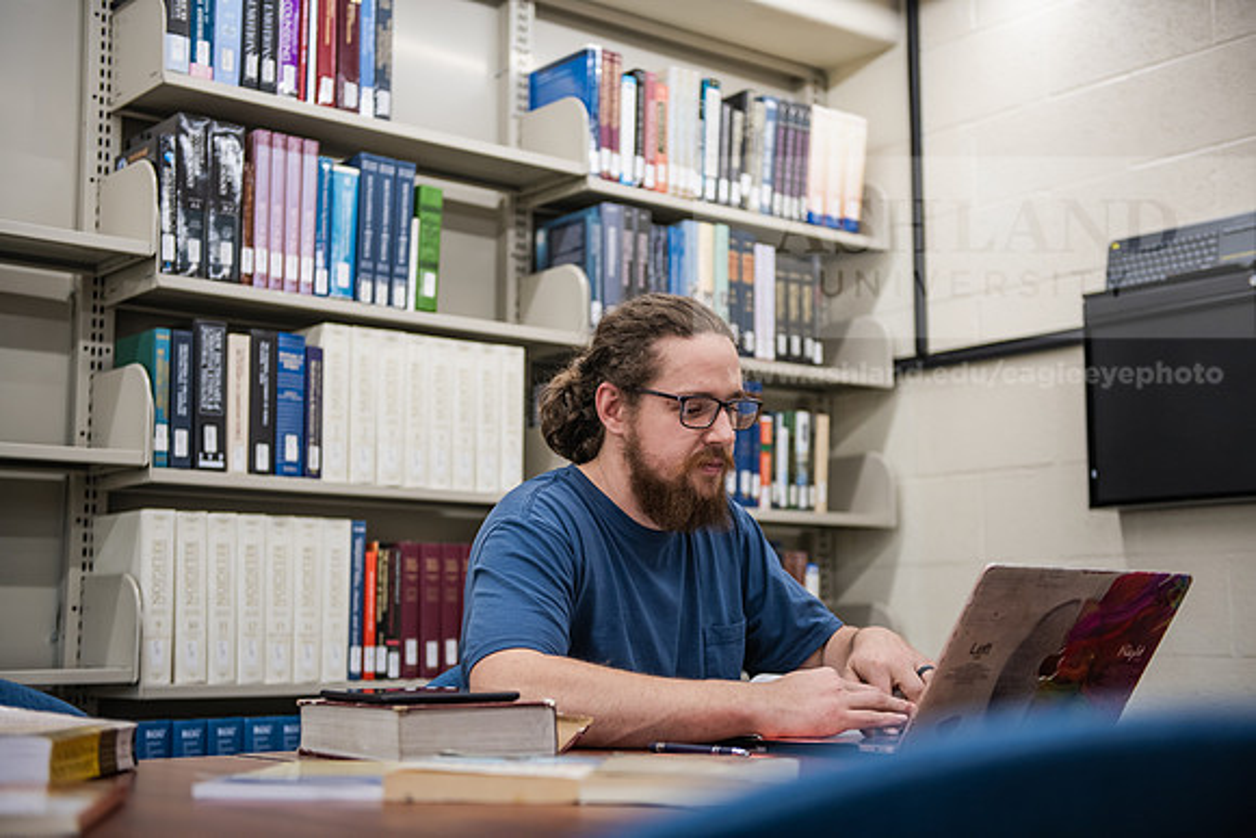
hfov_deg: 39.6
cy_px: 419
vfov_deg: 27.0
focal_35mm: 50
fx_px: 1745
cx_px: 628
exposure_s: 1/250
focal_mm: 50
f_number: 2.8
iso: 800
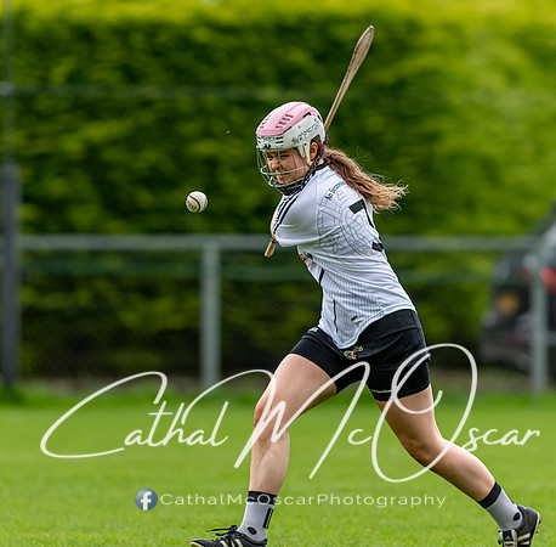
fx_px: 10428
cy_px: 268
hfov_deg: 3.1
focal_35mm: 579
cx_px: 232
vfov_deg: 3.0
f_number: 2.8
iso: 125
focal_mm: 300
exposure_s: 1/1000
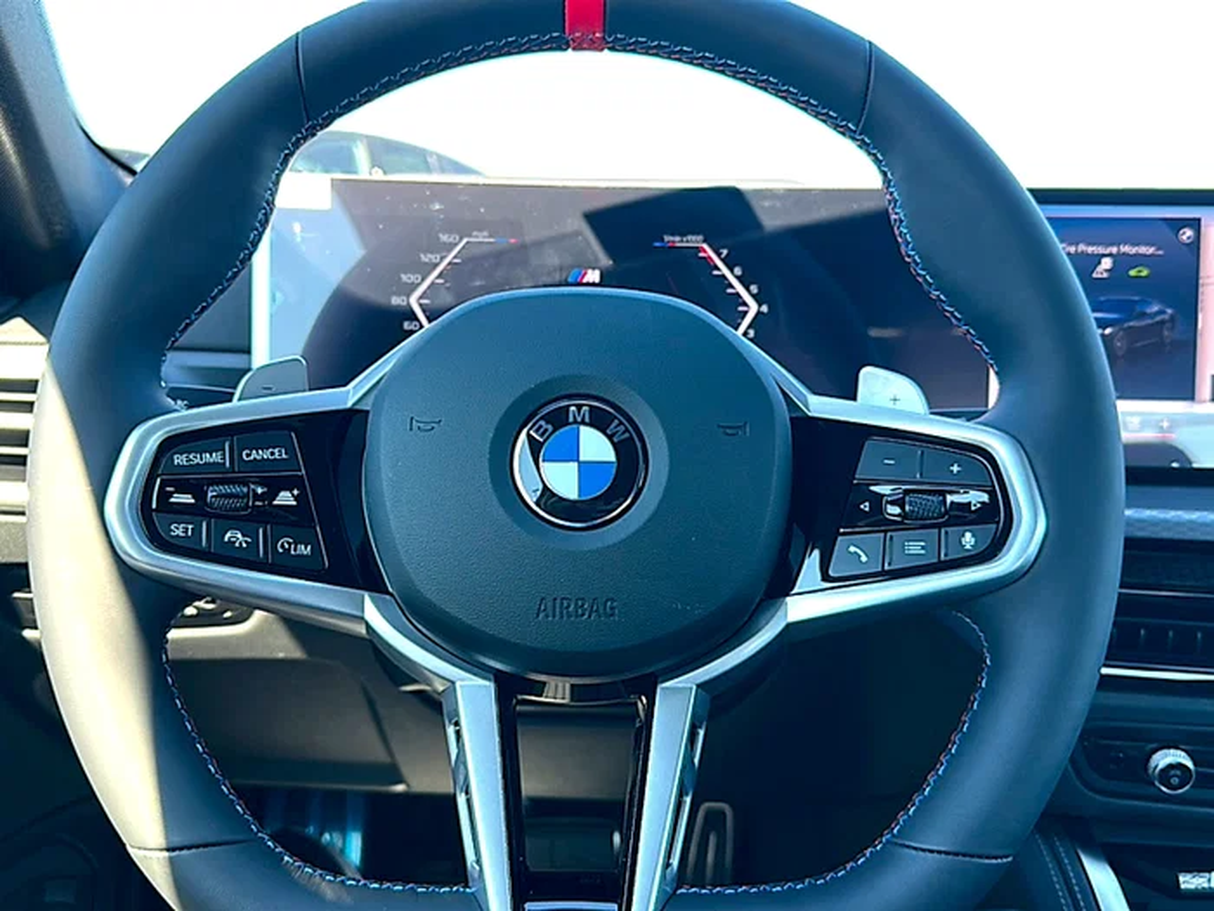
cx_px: 607
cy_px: 456
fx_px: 877
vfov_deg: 54.9
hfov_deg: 69.4
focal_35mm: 25
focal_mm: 6.86
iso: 64
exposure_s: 1/160
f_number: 1.78
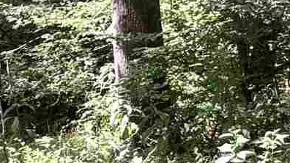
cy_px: 91
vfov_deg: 5.5
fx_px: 1690
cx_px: -215
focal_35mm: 220
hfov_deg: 9.4
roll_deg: -0.7
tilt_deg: -5.9
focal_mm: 5.96
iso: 40
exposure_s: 1/142
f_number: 1.6
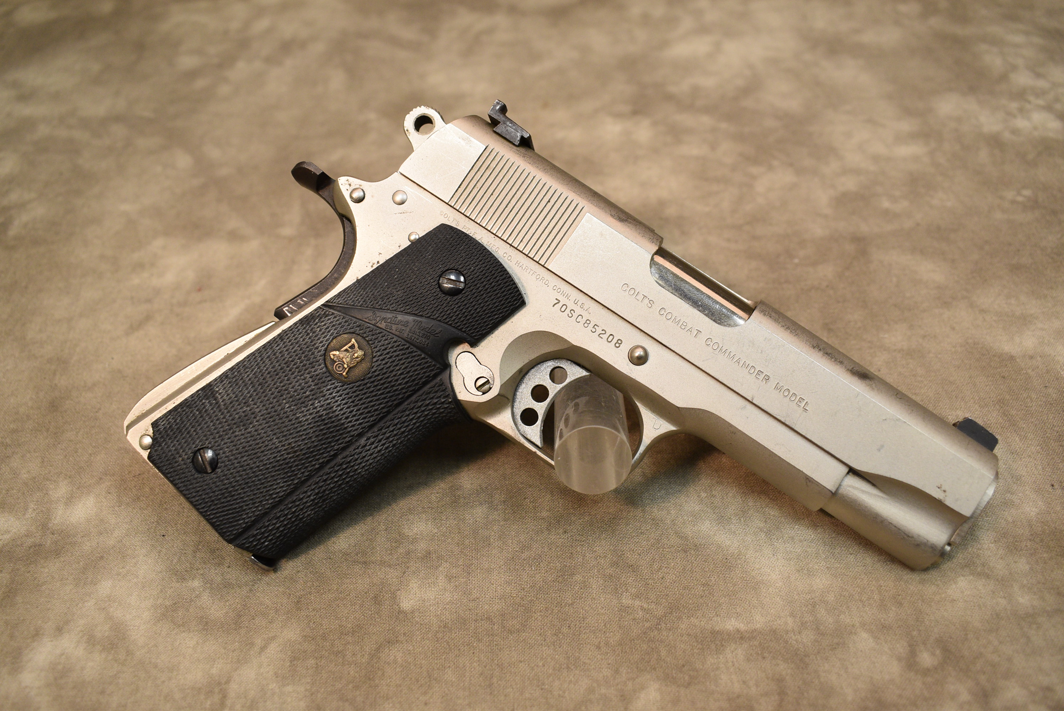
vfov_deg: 40.0
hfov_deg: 57.2
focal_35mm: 33
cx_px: 532
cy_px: 356
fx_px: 976
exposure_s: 1/60
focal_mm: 22
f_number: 5.6
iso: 800
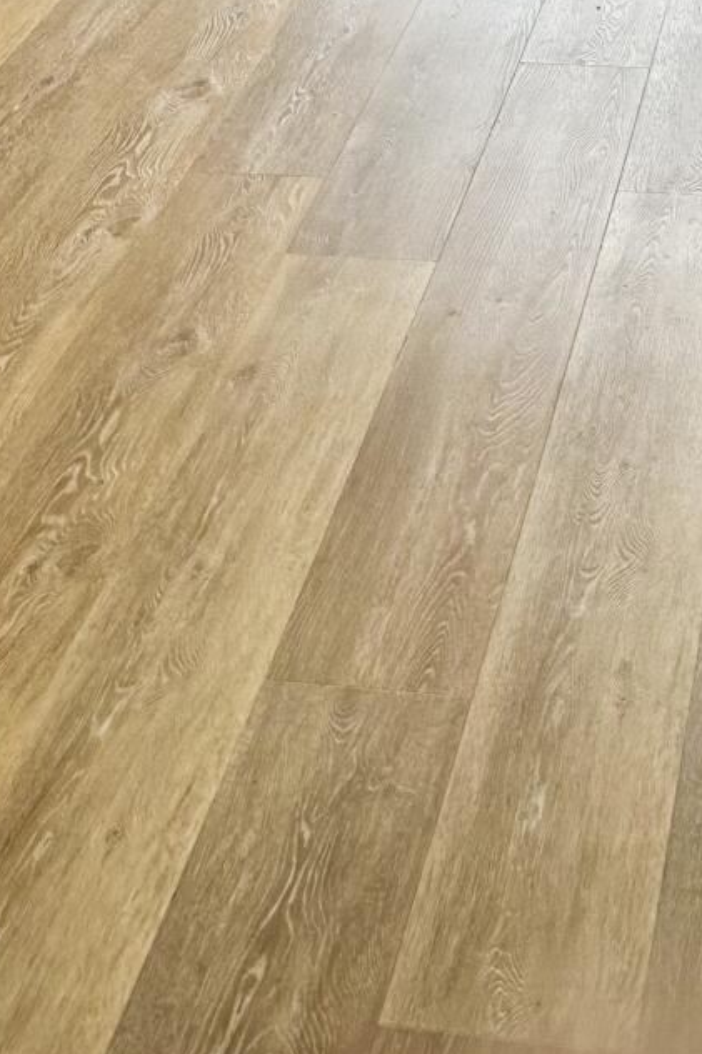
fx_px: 2312
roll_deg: +2.1
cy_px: -460
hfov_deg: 17.2
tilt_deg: -12.0
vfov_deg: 22.0
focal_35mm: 79
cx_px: 512
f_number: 1.78
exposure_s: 1/797
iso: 80
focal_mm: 6.86
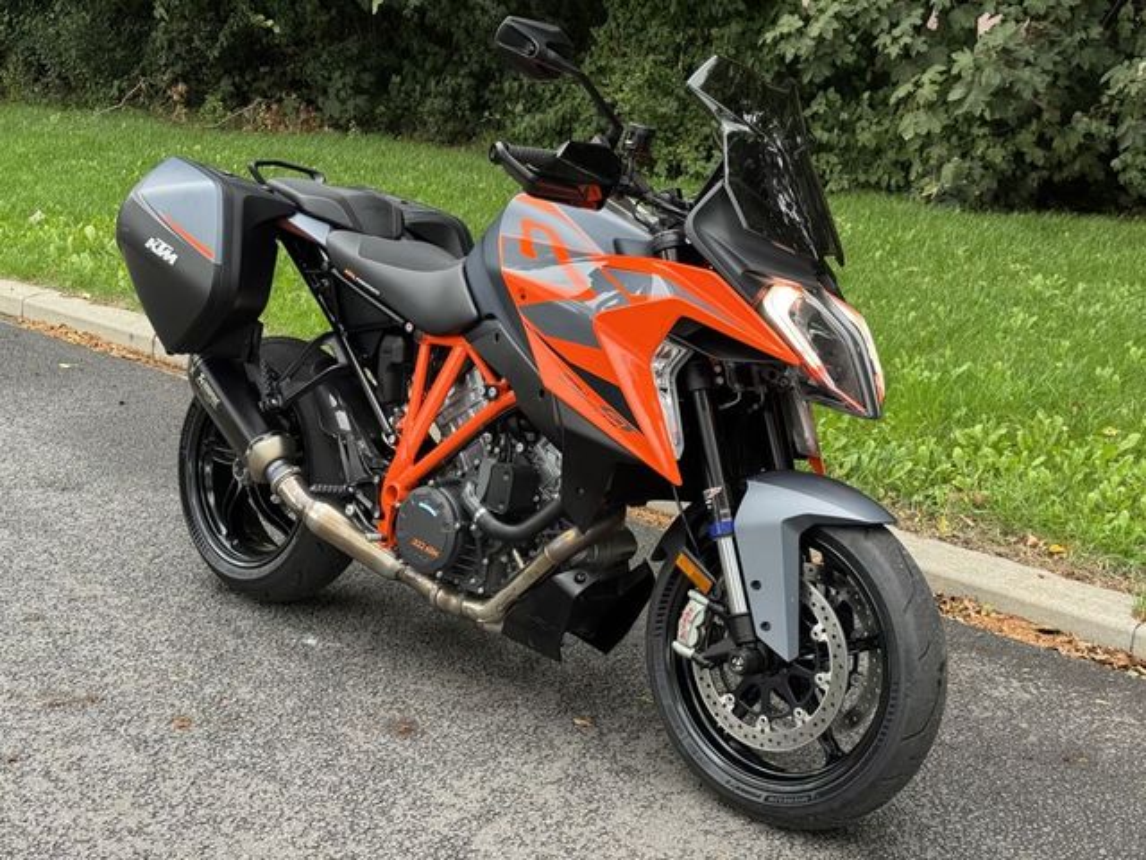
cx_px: 573
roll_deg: -0.8
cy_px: 430
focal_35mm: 48
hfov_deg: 39.7
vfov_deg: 30.3
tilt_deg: -15.6
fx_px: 1589
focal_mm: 6.76
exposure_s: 1/121
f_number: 1.78
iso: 80
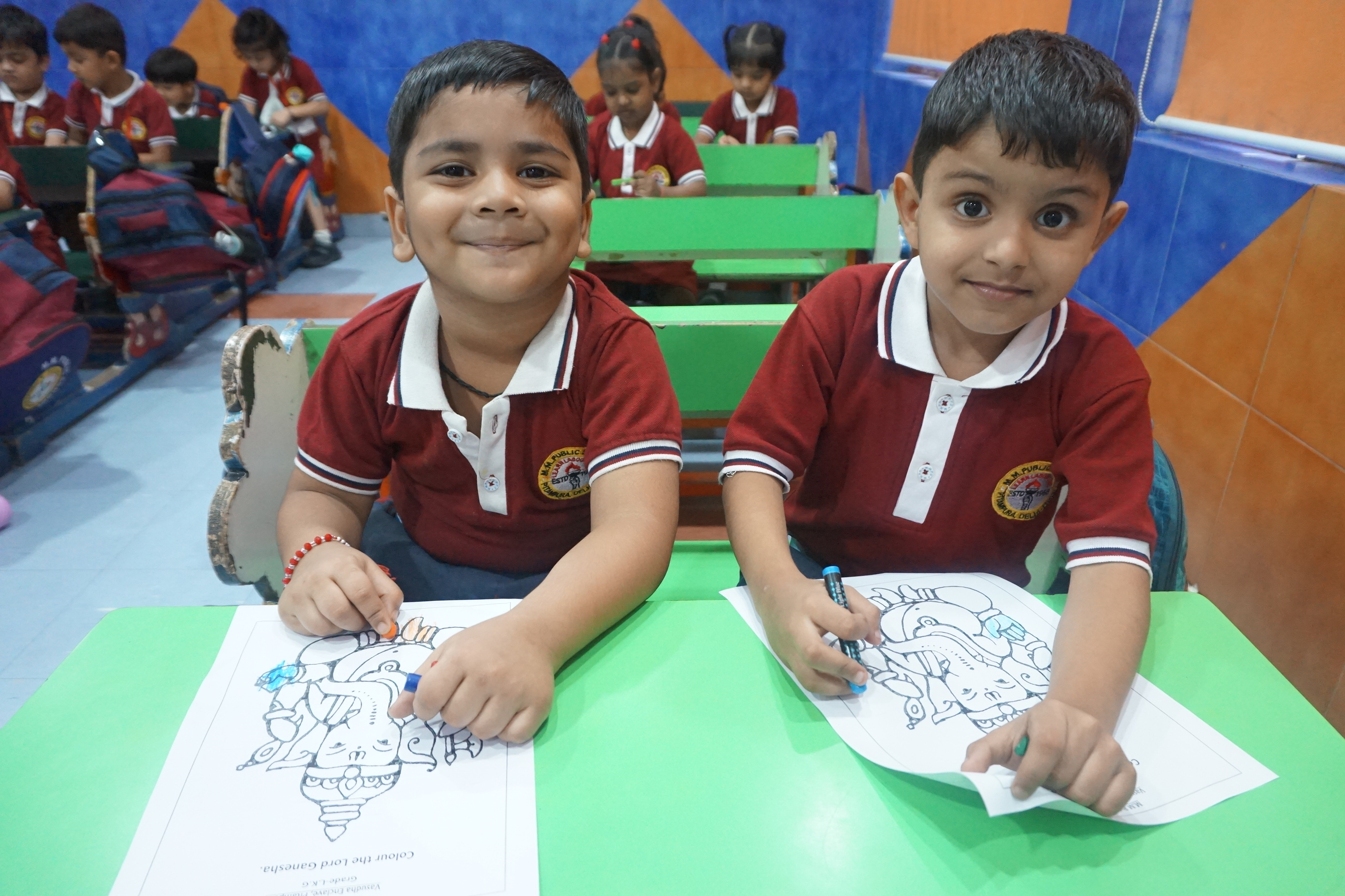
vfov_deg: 53.1
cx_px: 672
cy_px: 448
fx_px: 897
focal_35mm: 24
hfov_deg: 73.7
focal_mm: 16
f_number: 4
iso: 2500
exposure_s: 1/60
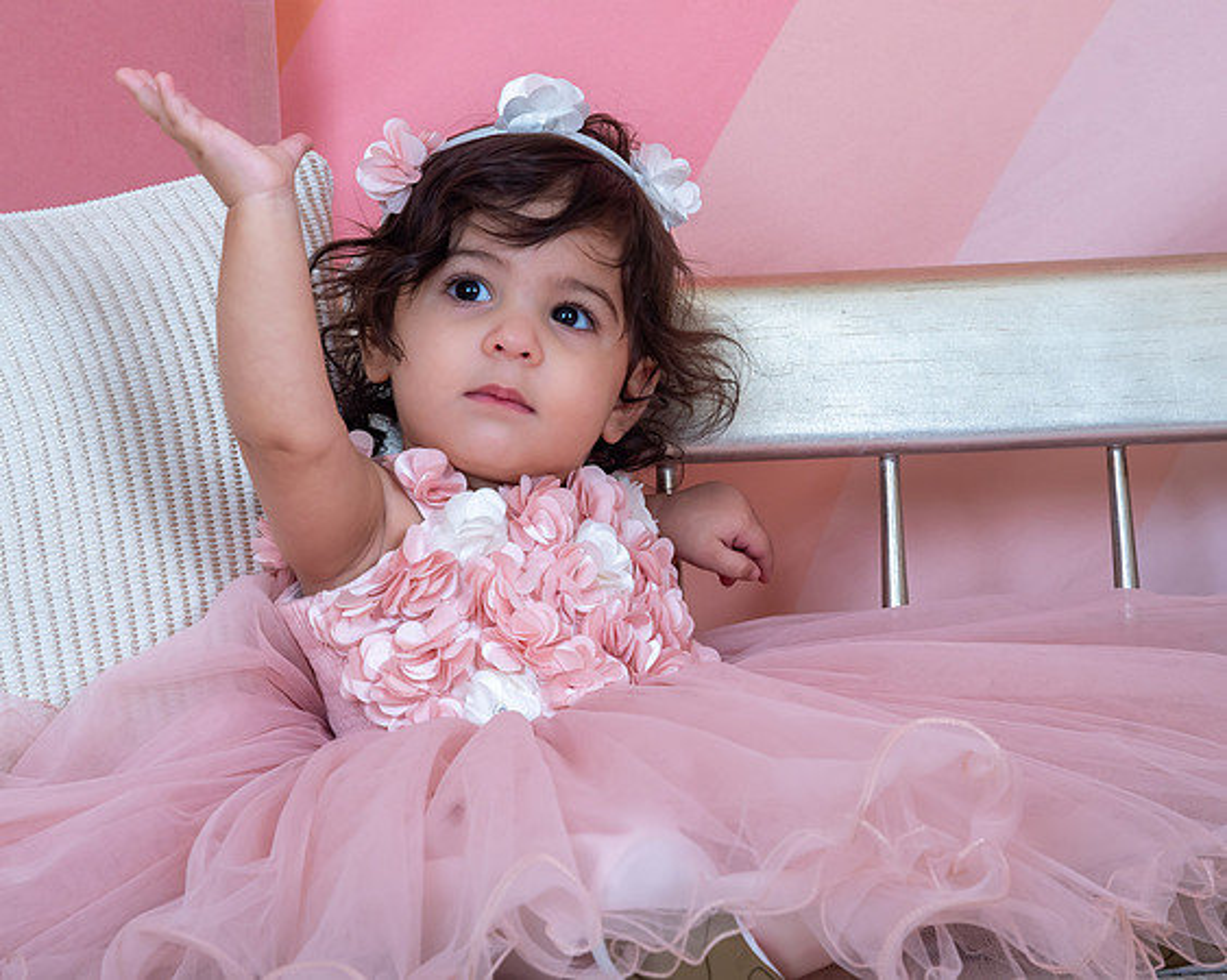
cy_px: 490
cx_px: 656
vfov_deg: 13.8
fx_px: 4047
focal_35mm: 111
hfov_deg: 17.2
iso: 320
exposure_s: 1/250
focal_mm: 66
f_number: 8
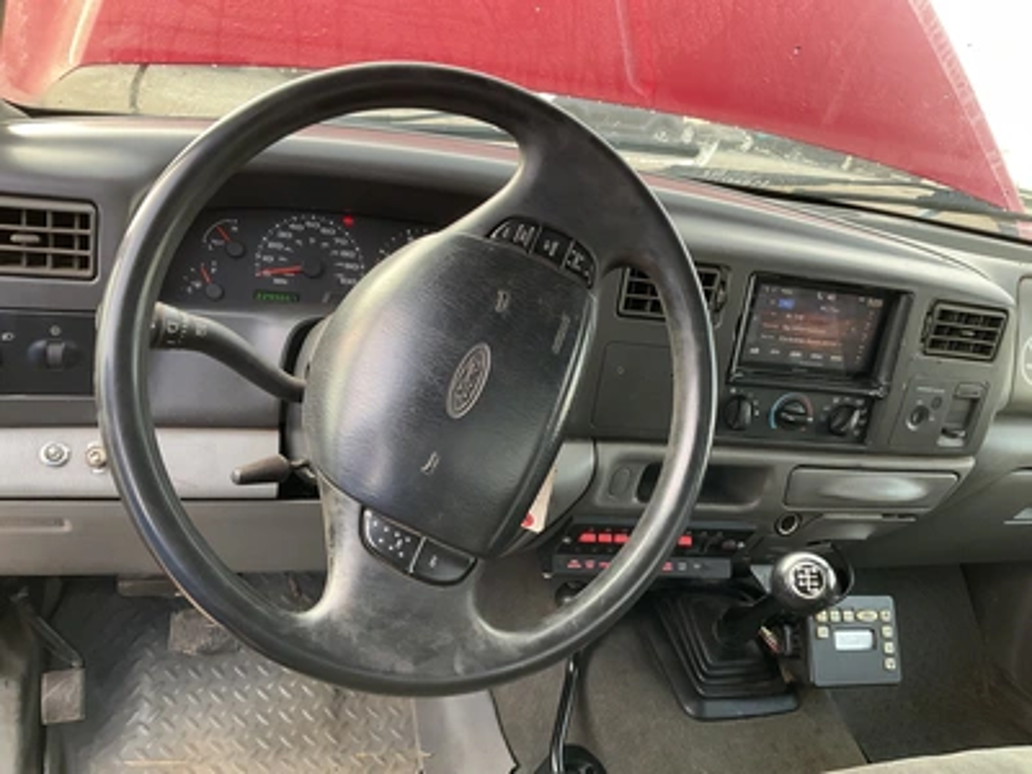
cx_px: 516
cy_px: 387
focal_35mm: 29
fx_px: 865
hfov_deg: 61.7
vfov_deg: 48.2
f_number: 1.8
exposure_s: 1/98
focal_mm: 3
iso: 64
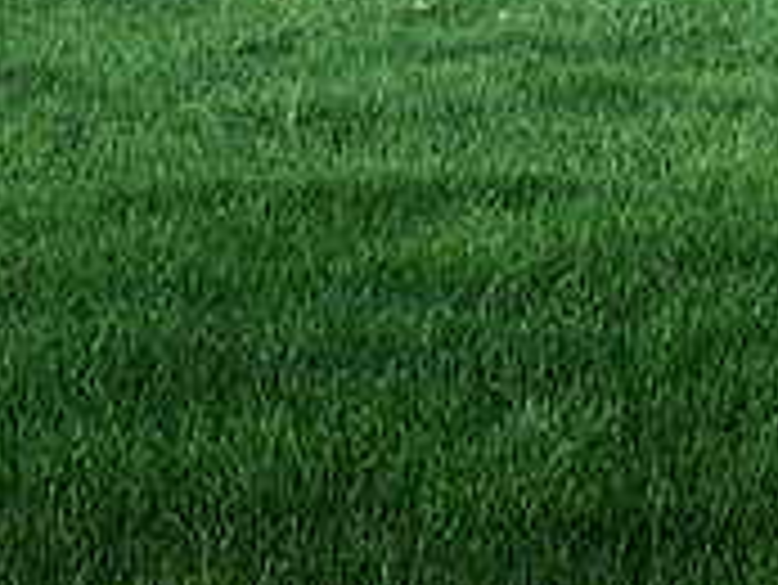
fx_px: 2407
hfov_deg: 18.2
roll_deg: -1.7
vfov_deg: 13.5
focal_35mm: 107
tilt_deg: -12.3
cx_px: 607
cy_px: -104
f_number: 2.2
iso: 32
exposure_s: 1/40
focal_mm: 4.15
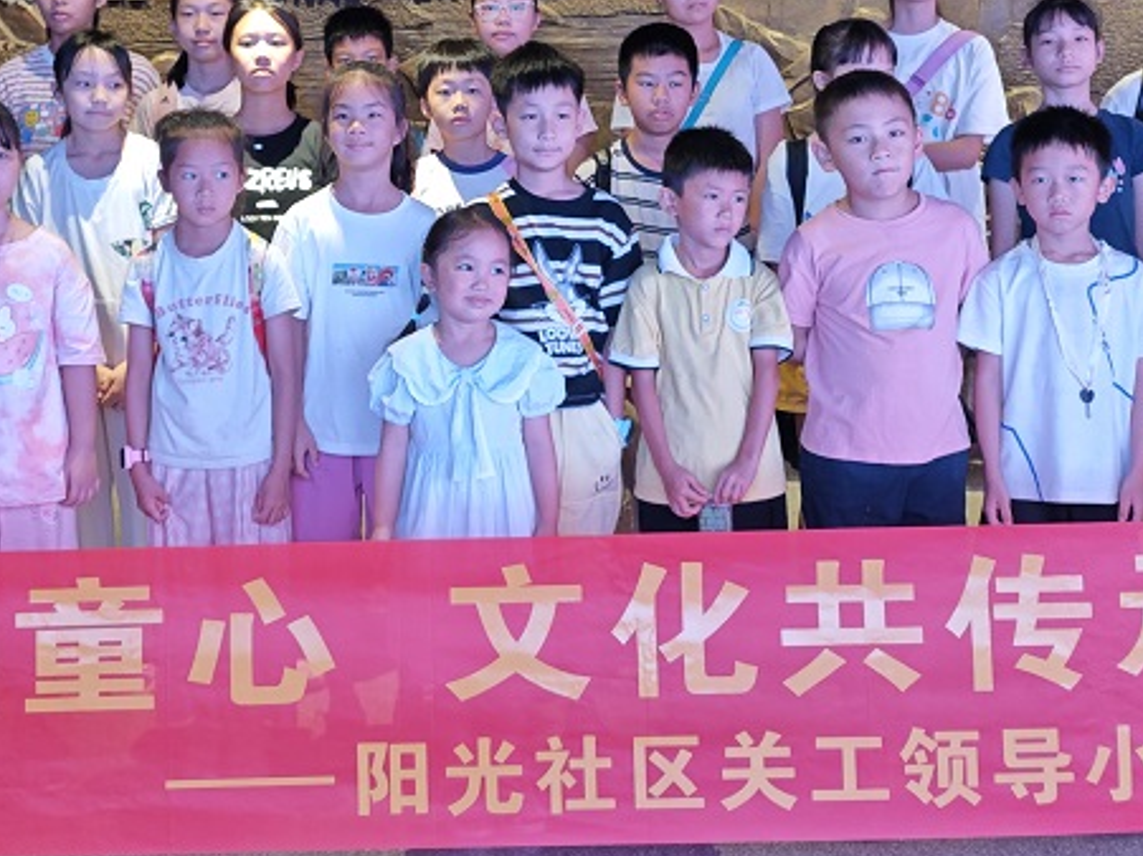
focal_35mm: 51
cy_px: 170
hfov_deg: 37.2
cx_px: 400
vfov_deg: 28.0
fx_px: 1684
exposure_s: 1/33.3
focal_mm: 6.55
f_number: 1.6
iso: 320
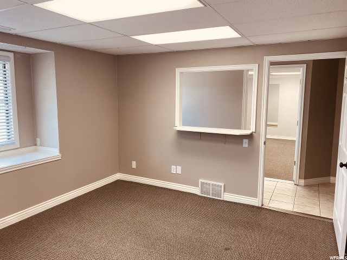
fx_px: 261
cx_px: 174
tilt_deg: -5.3
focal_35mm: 26
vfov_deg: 53.1
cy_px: 130
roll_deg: +0.4
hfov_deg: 67.3
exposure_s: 1/120
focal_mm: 4.25
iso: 80
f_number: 1.8
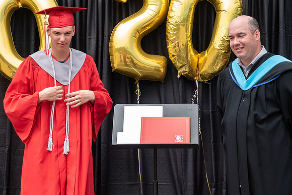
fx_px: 898
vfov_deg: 12.4
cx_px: 64
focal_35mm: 111
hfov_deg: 18.3
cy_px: 90
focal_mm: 56
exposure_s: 1/640
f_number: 5.6
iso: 500
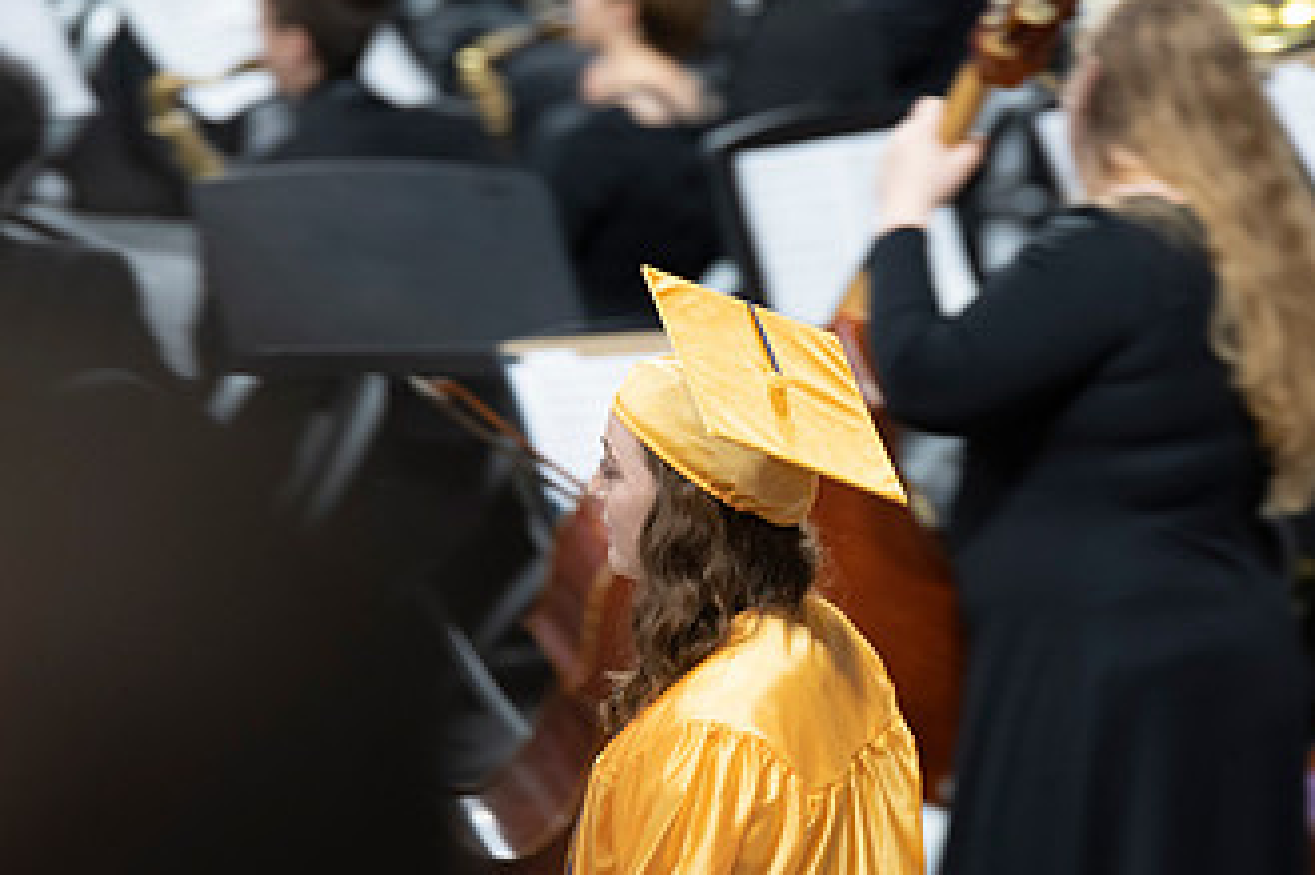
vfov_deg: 3.9
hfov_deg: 5.8
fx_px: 12887
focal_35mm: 353
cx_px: 743
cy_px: 469
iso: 1000
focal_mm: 200
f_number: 3.5
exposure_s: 1/100
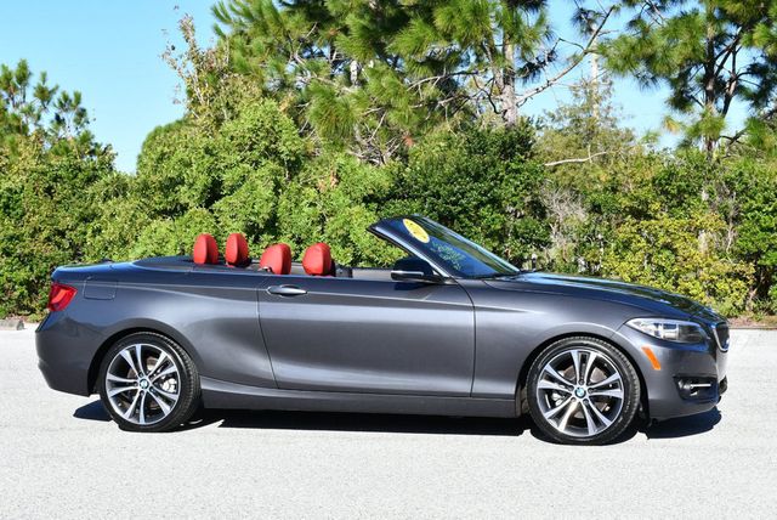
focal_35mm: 70
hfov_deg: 28.8
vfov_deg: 19.5
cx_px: 388
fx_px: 1512
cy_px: 260
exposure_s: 1/250
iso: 180
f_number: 8
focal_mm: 35
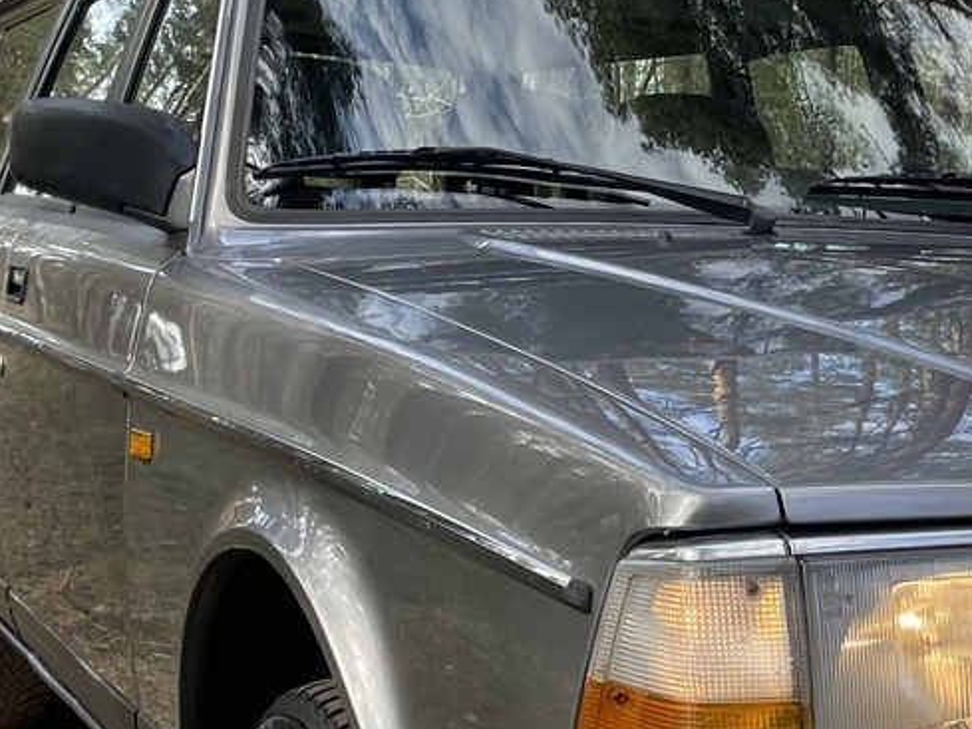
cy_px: 385
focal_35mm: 85
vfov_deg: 17.4
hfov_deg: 22.0
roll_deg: -2.0
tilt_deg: -4.6
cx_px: 1014
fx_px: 2387
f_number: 1.6
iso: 32
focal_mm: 4.2
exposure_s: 1/435
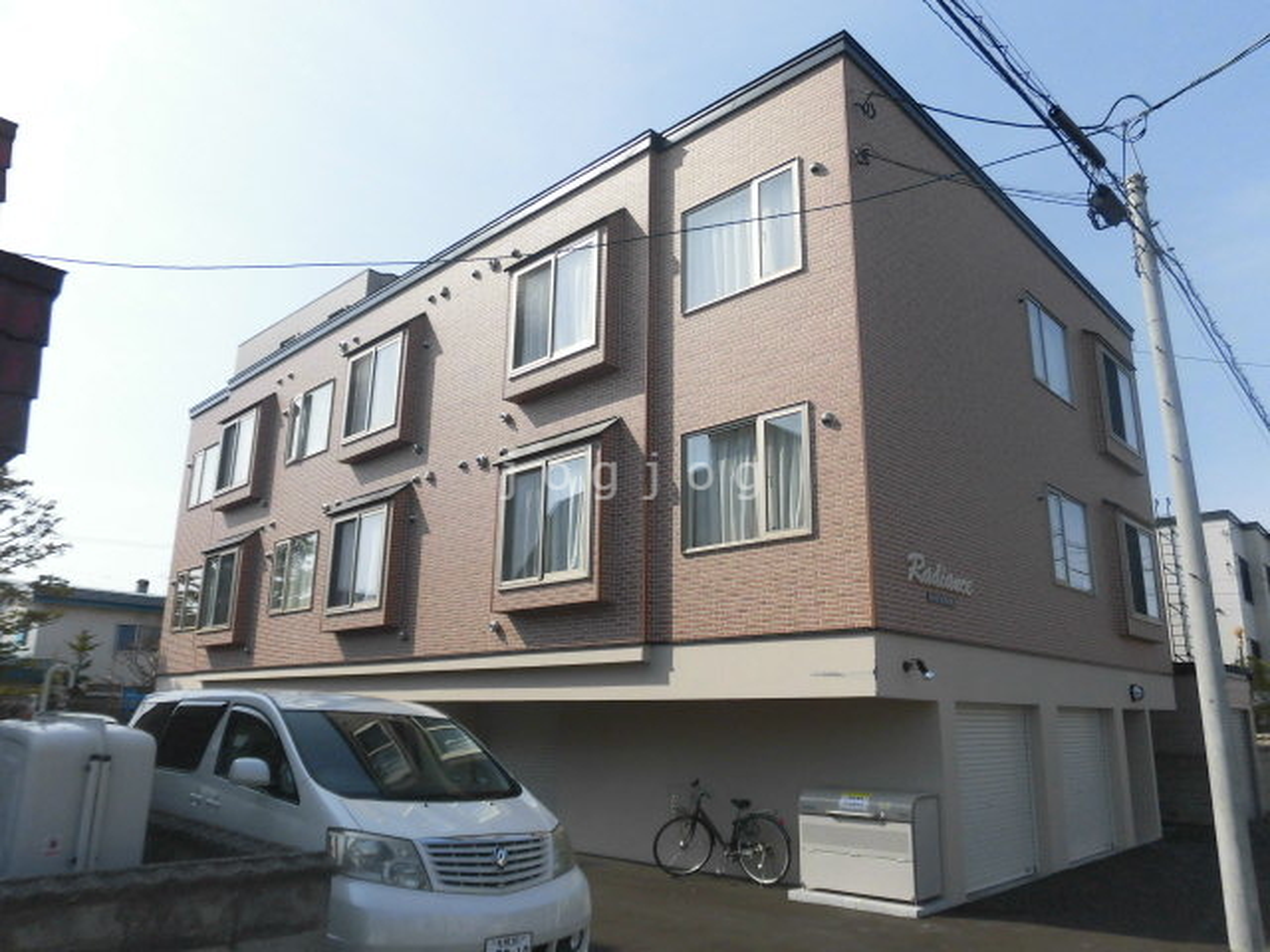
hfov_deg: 71.6
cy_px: 476
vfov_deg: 56.8
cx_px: 635
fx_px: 881
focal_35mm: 24
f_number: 7.8
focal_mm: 4.3
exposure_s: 1/250
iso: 100
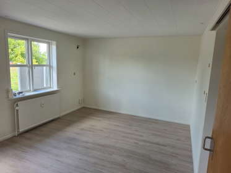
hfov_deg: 73.9
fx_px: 154
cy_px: 86
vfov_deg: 58.9
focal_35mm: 23
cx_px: 116
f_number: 1.8
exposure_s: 1/100
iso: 50
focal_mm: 5.4
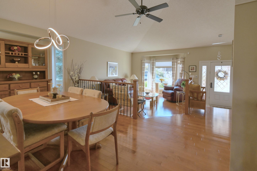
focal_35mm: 15
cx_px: 128
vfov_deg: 77.3
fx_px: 107
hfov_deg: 100.4
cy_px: 86
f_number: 5
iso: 1600
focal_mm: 10
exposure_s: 1/400
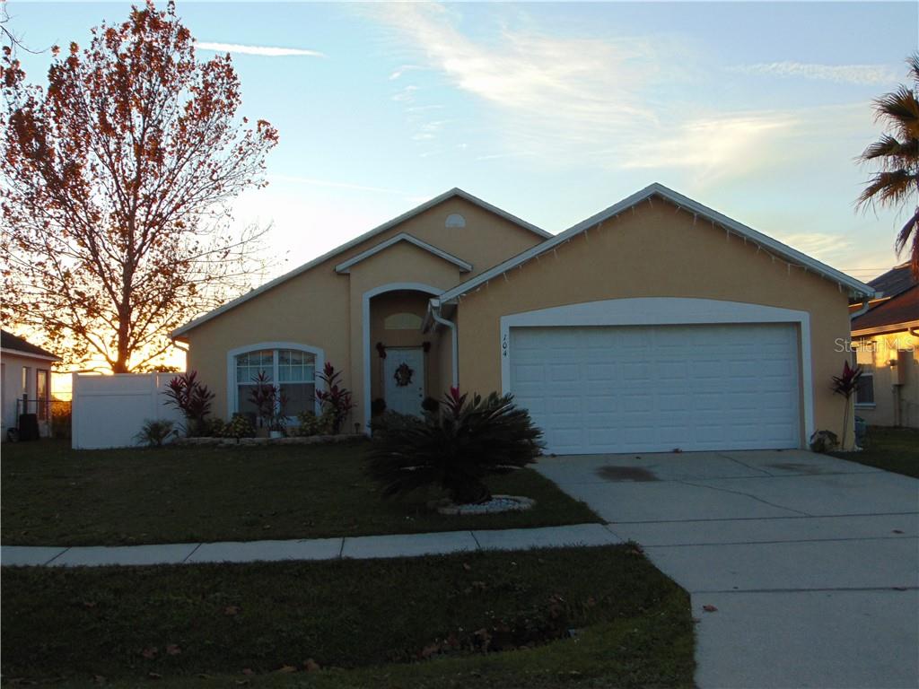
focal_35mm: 42
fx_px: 1115
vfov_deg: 34.3
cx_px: 460
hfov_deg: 44.8
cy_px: 344
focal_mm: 7.6
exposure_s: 1/200
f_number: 3.3
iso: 80
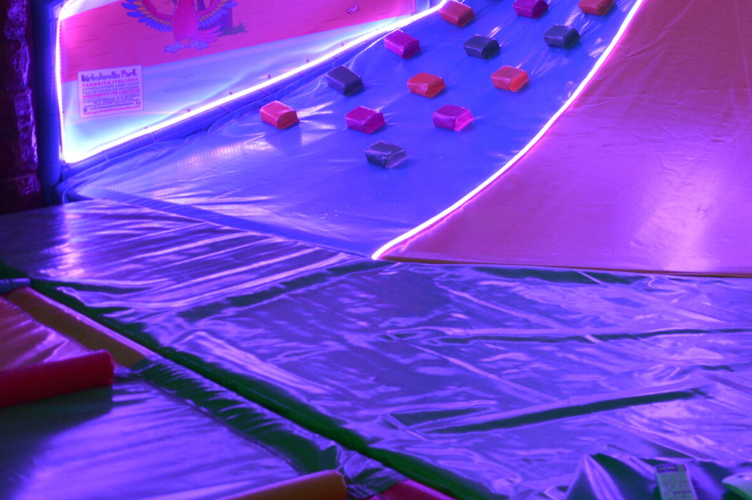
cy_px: 40
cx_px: 790
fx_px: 1210
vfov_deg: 22.7
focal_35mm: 58
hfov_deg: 31.3
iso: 400
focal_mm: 18
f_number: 3.5
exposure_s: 1/20
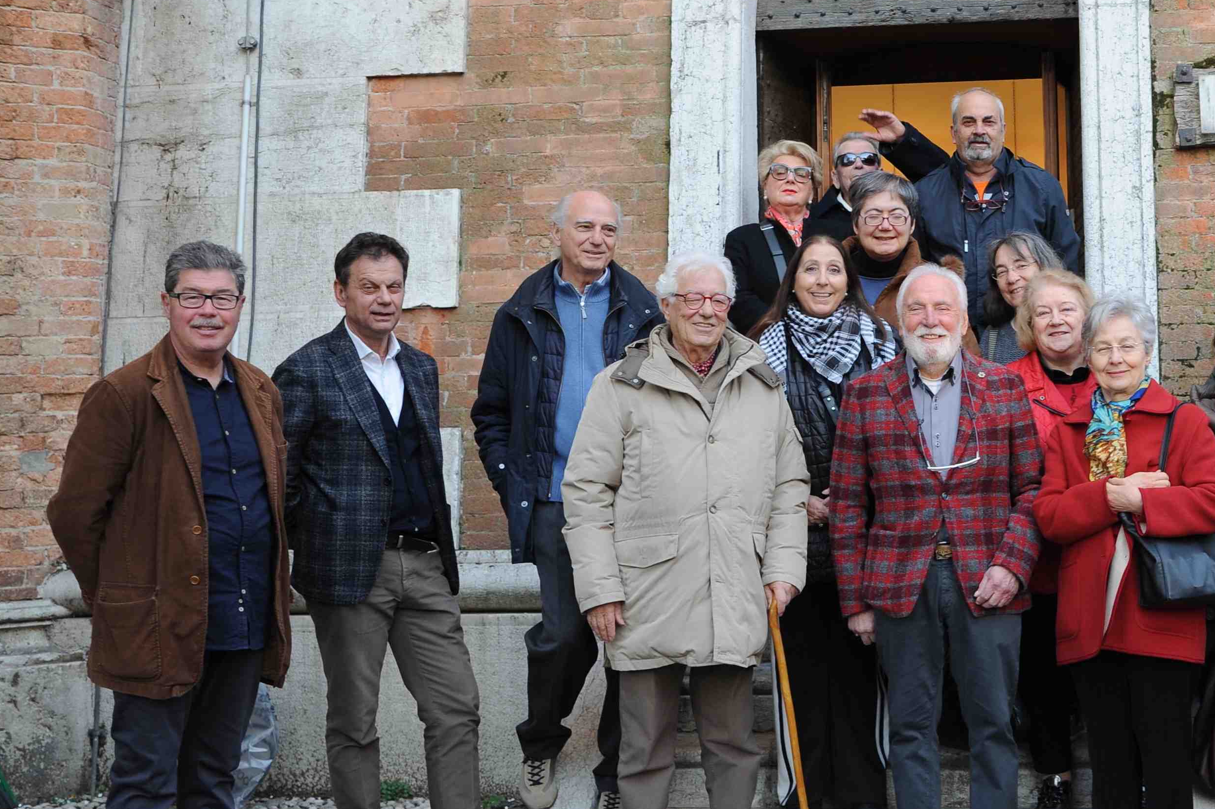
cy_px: 389
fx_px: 2024
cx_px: 952
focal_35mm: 60
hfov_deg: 32.6
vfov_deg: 22.6
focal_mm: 35
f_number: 4.5
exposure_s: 1/60
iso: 500
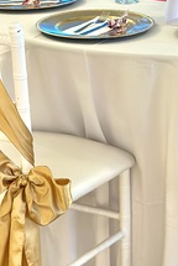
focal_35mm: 139
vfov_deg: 14.6
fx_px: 1028
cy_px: 21
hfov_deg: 9.6
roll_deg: -1.1
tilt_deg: -13.6
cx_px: 258
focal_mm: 6.86
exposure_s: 1/40
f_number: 1.78
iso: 250
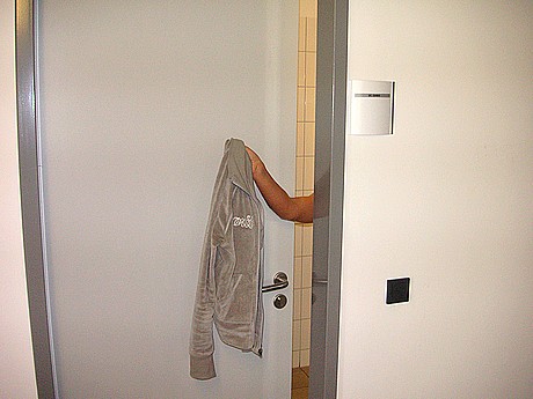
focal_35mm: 37
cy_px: 200
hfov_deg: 50.1
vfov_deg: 38.7
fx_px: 570
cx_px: 266
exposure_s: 1/45
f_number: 2.8
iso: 160
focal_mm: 6.1
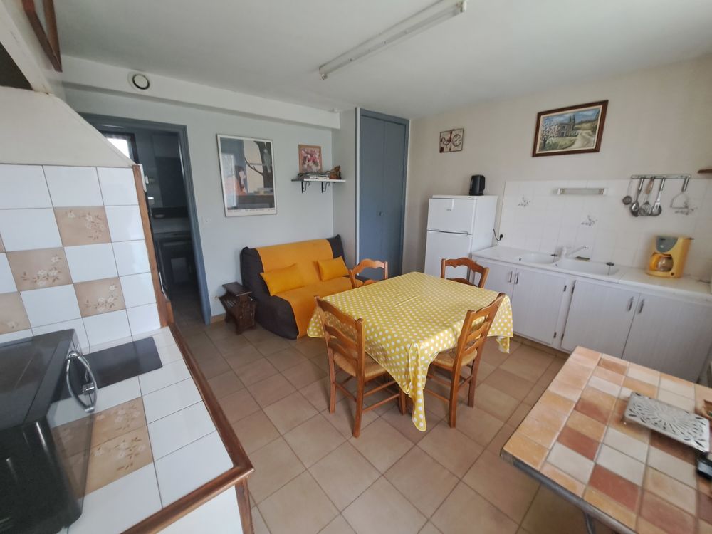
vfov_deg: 89.9
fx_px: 267
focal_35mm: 13
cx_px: 356
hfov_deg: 106.2
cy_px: 267
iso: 200
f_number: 2.2
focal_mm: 1.74
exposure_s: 1/50
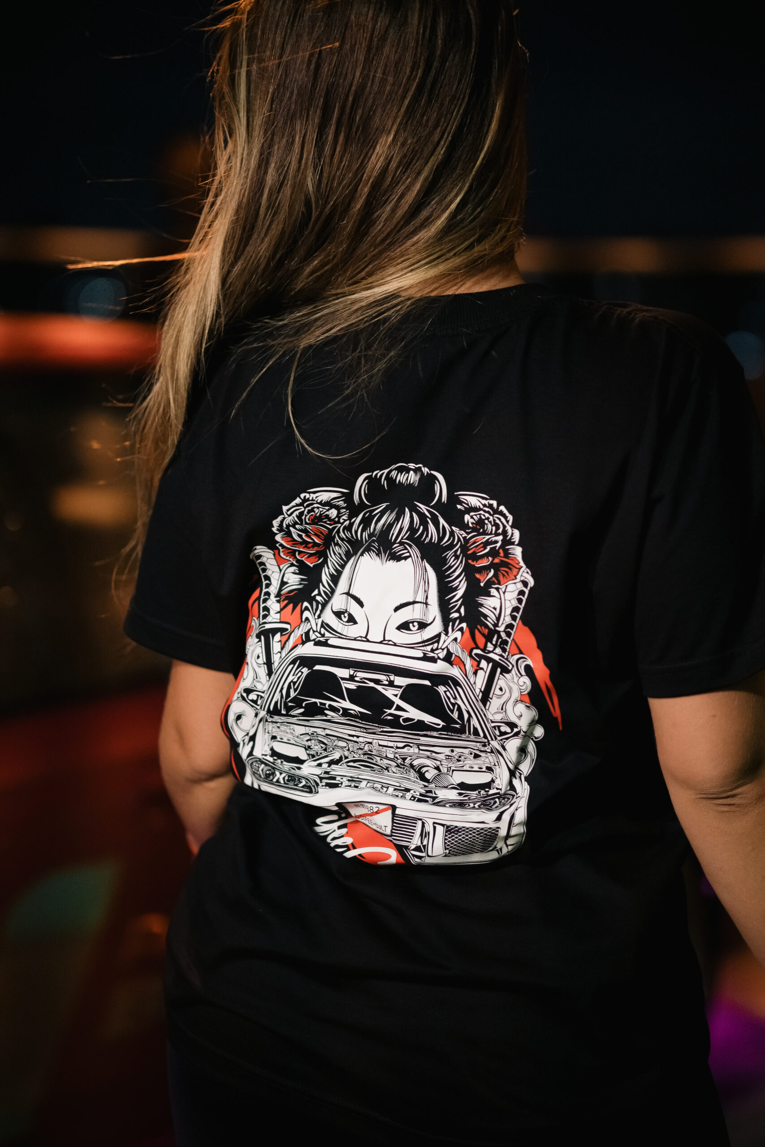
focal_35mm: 84
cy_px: 574
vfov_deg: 24.2
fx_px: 2677
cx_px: 382
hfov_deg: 16.3
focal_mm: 56
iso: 1000
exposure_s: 1/320
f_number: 1.4
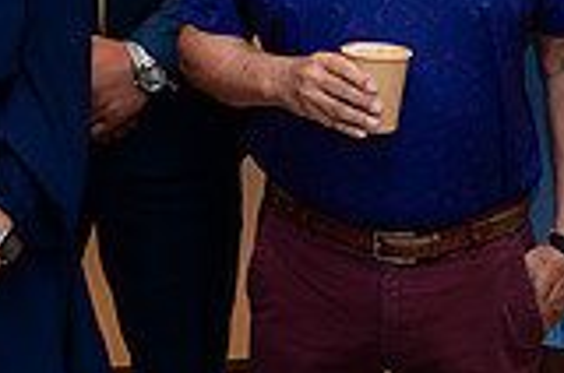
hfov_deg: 17.0
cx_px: -39
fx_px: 1829
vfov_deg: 11.4
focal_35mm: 117
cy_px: -91
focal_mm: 32
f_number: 4
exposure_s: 1/160
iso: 640
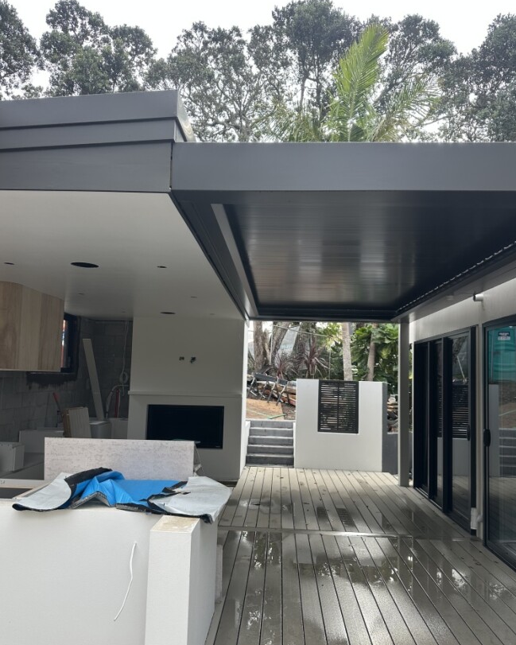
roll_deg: -0.6
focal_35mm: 26
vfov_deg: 66.0
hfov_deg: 54.9
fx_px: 496
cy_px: 340
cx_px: 256
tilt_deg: +4.3
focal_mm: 6.86
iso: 80
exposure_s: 1/508
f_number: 1.78
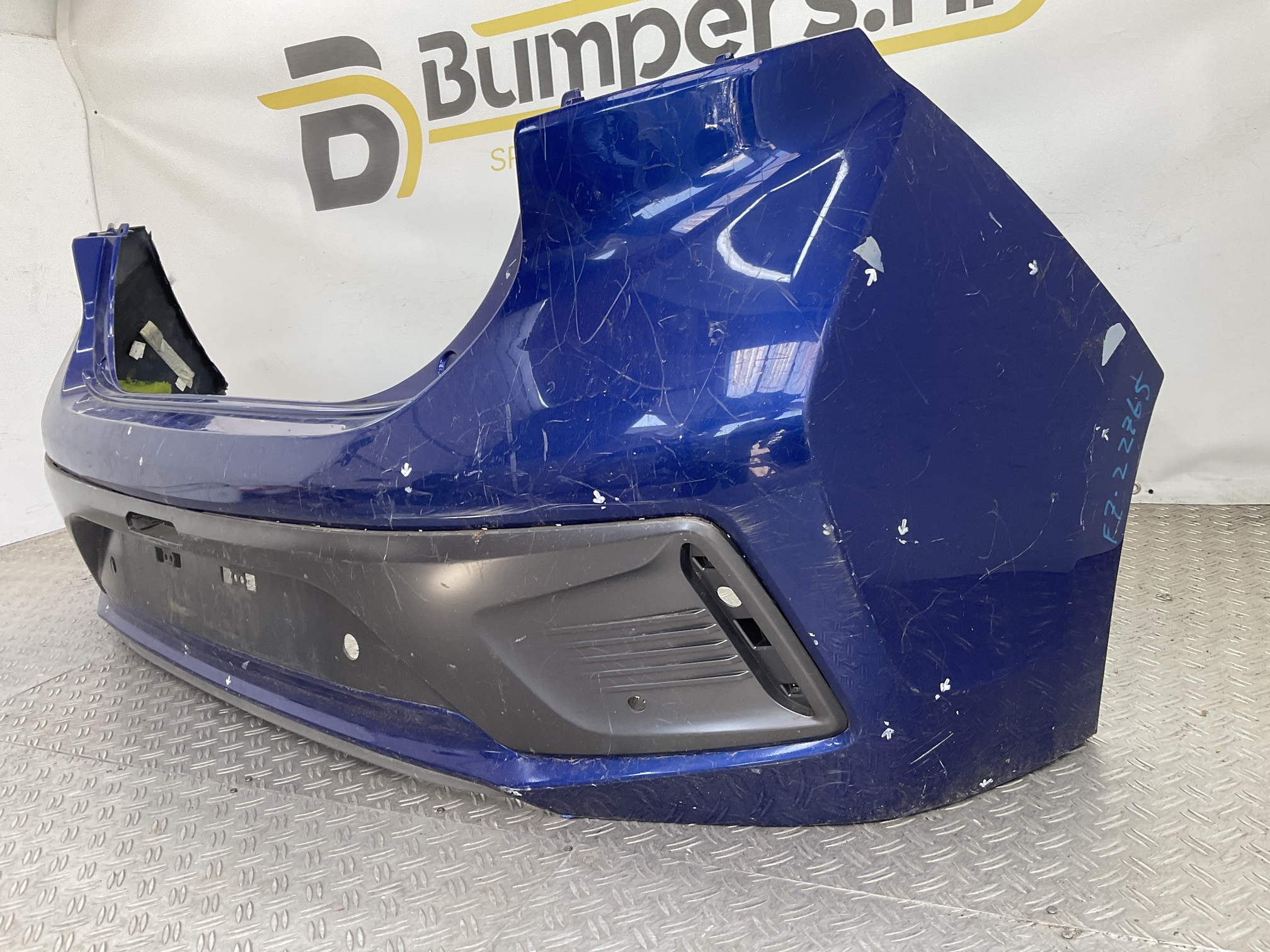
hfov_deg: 61.7
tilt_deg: -14.3
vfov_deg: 48.2
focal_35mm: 29
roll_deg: +7.6
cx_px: 635
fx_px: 1064
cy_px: 476
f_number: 1.8
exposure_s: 1/120
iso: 32
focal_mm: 3
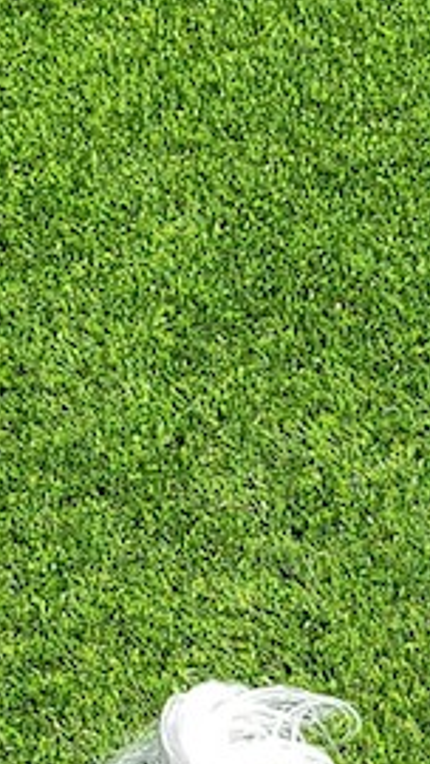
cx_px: 662
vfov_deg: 15.1
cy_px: 1221
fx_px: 2613
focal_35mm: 129
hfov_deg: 9.1
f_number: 1.8
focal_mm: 6.7
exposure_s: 1/833
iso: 16
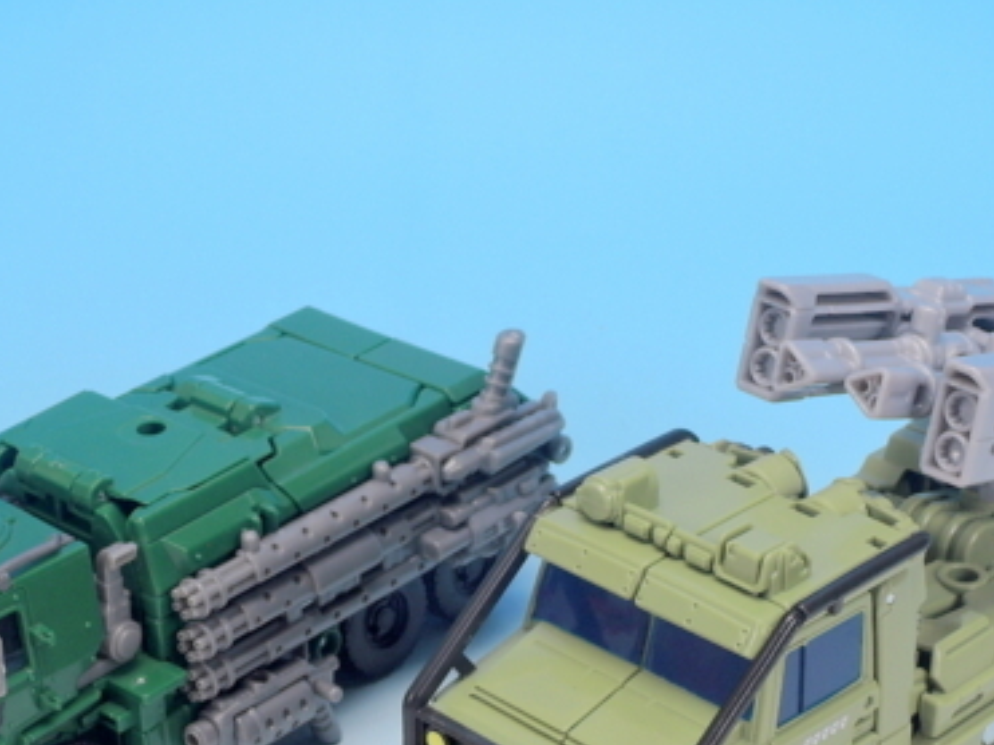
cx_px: 501
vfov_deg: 15.1
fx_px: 2784
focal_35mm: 97
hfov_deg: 20.2
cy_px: 592
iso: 80
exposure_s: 1/1.3
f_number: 7.3
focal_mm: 12.8
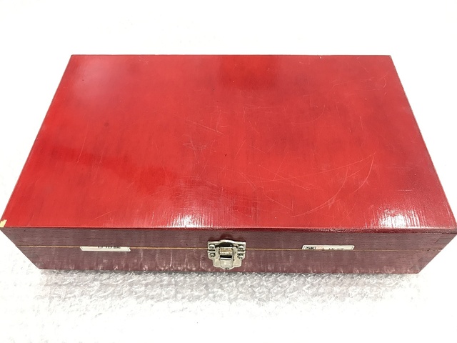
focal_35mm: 28
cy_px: 172
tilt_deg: -53.1
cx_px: 228
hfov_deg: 63.4
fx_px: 370
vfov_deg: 49.7
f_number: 1.8
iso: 50
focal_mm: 3.99
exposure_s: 1/15
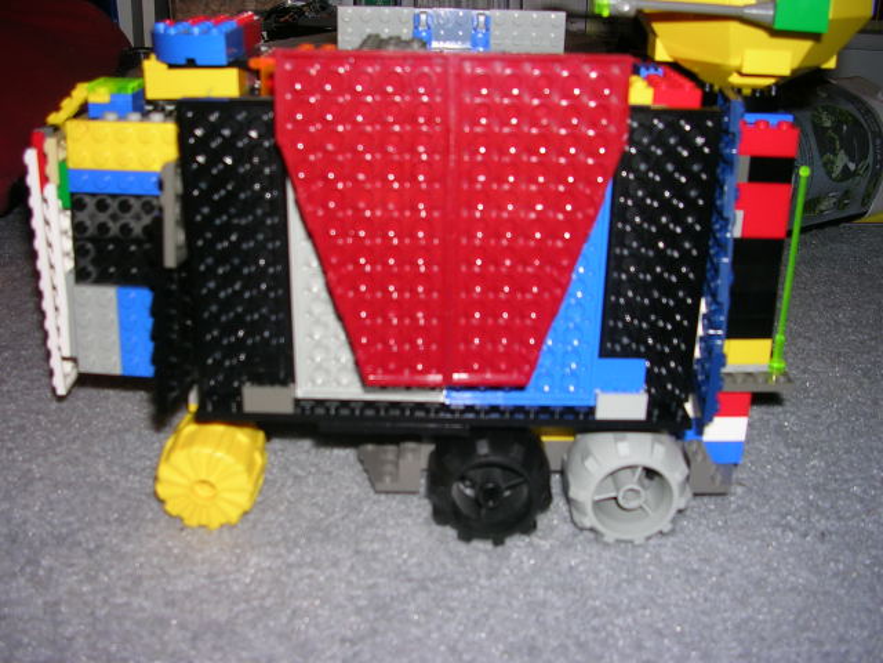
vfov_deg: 37.7
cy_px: 332
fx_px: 969
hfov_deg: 49.0
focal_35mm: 38
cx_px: 442
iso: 50
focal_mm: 5.8
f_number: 2.8
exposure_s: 1/60.1
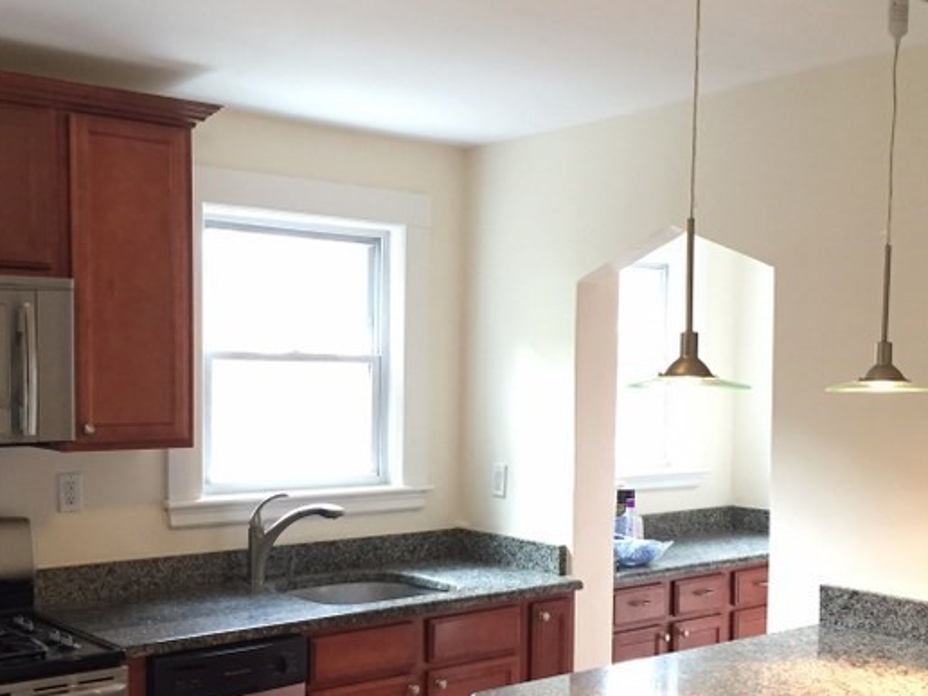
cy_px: 437
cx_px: 448
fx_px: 1206
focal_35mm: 45
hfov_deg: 42.1
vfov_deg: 32.0
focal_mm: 4.15
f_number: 2.2
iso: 200
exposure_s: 1/30
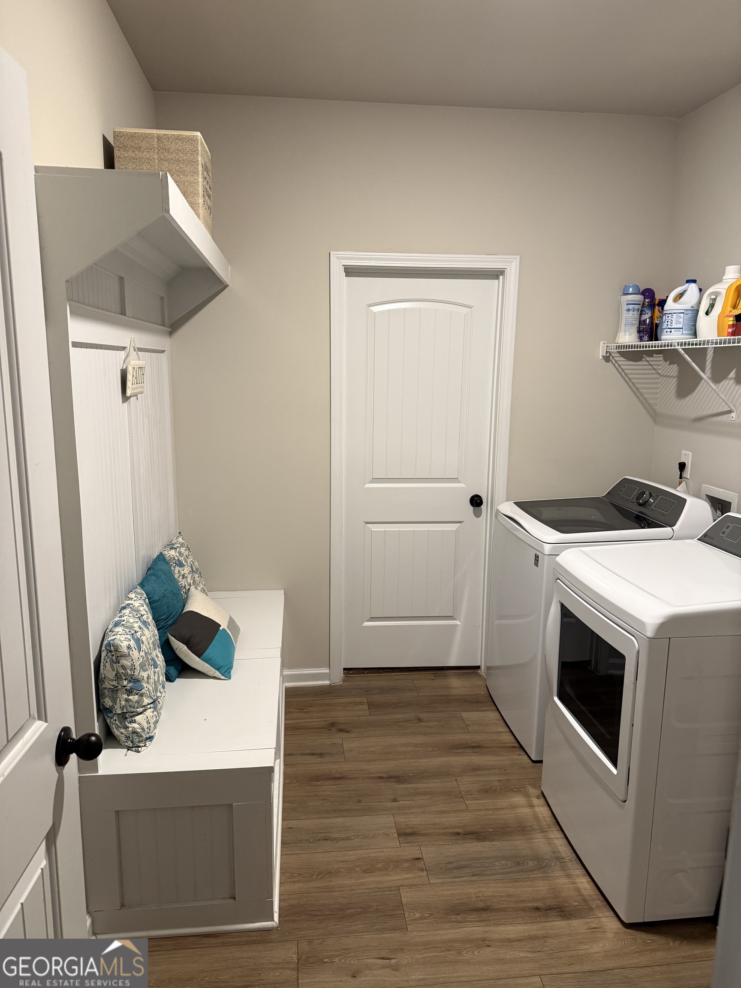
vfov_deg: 71.6
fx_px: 685
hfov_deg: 56.8
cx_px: 370
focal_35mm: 24
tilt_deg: -10.3
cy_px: 494
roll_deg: -1.5
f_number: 1.78
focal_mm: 6.76
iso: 250
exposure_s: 1/60
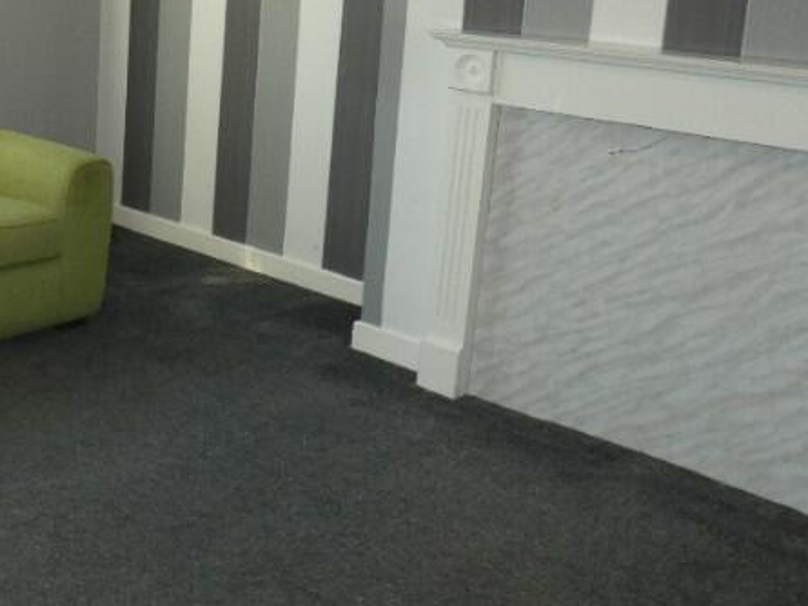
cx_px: -60
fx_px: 1074
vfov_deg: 30.8
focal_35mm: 46
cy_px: 127
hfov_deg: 35.7
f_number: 2.8
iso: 100
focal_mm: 3.6
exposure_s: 1/60
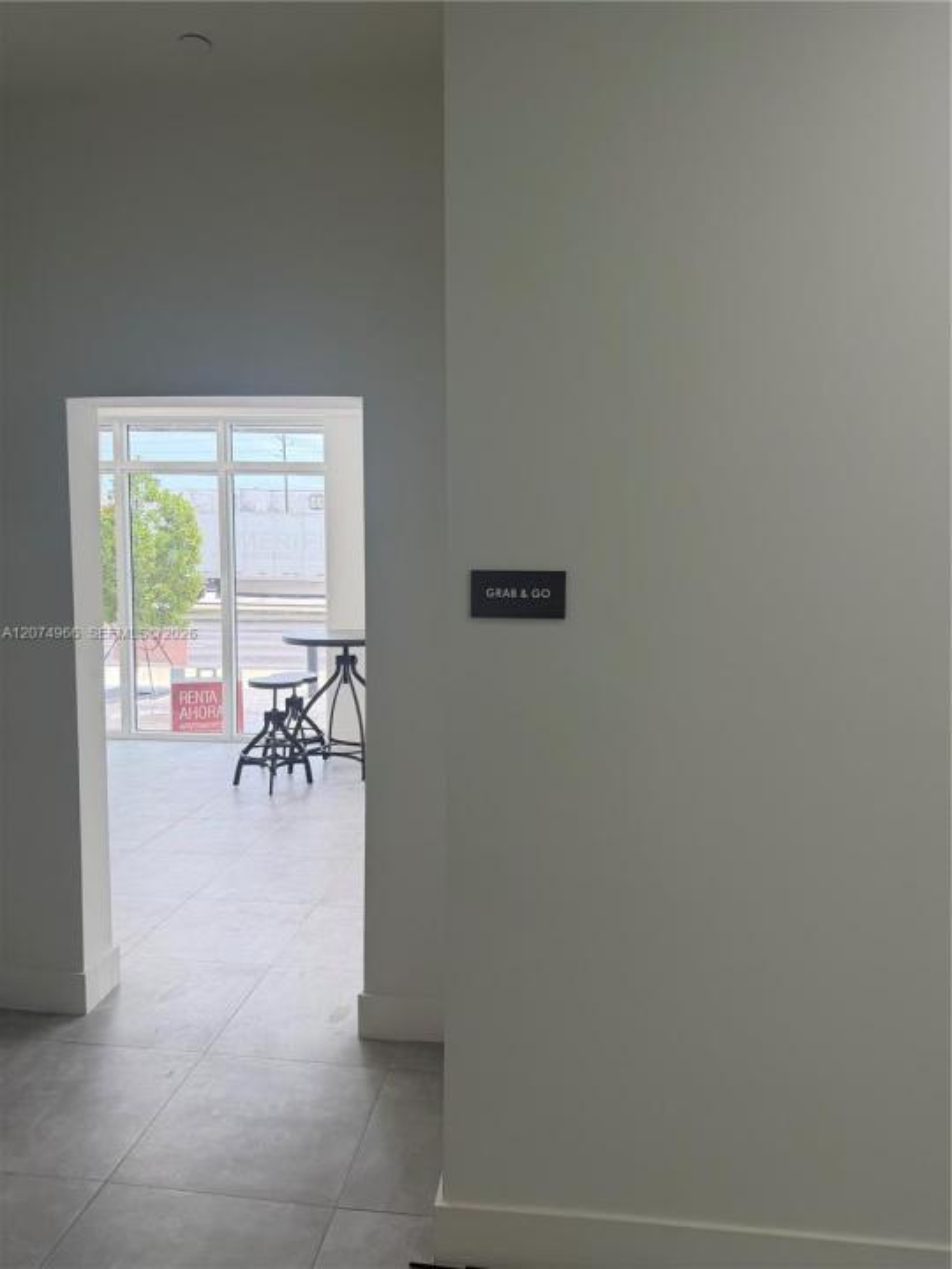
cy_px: 634
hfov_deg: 56.8
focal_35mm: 24
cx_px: 476
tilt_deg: -4.7
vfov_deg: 71.6
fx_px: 880
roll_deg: -1.5
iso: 80
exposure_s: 1/175
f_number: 1.78
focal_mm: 6.76
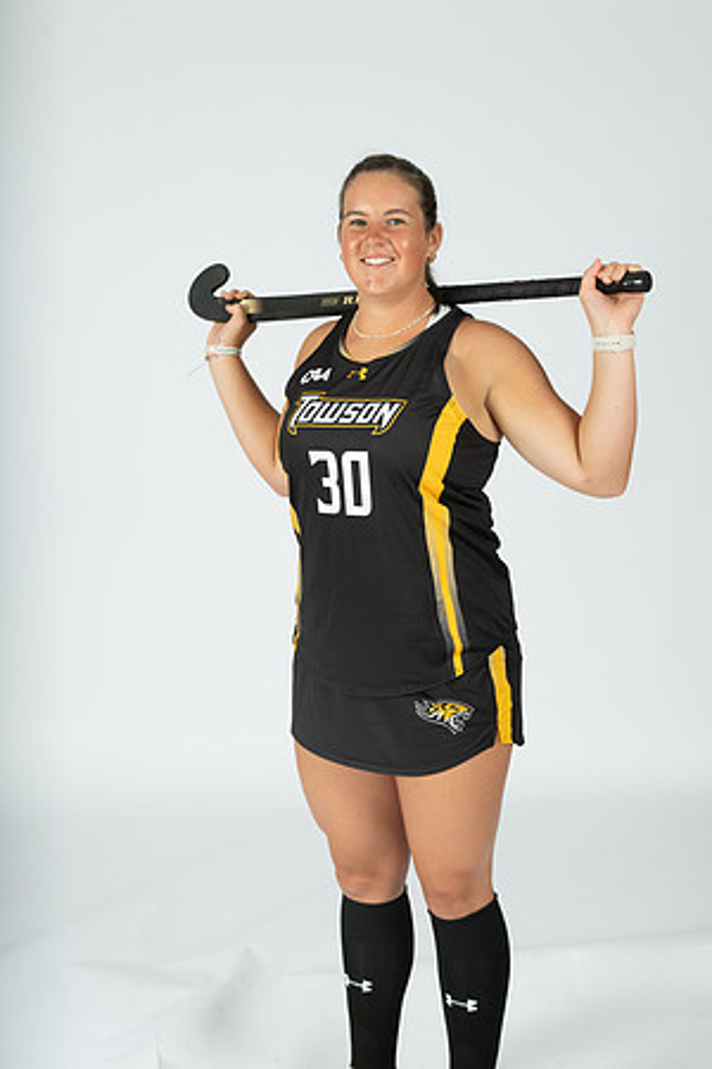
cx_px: 356
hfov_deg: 24.6
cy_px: 534
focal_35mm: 55
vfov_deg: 36.2
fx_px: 1632
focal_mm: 55
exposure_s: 1/200
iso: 160
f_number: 11
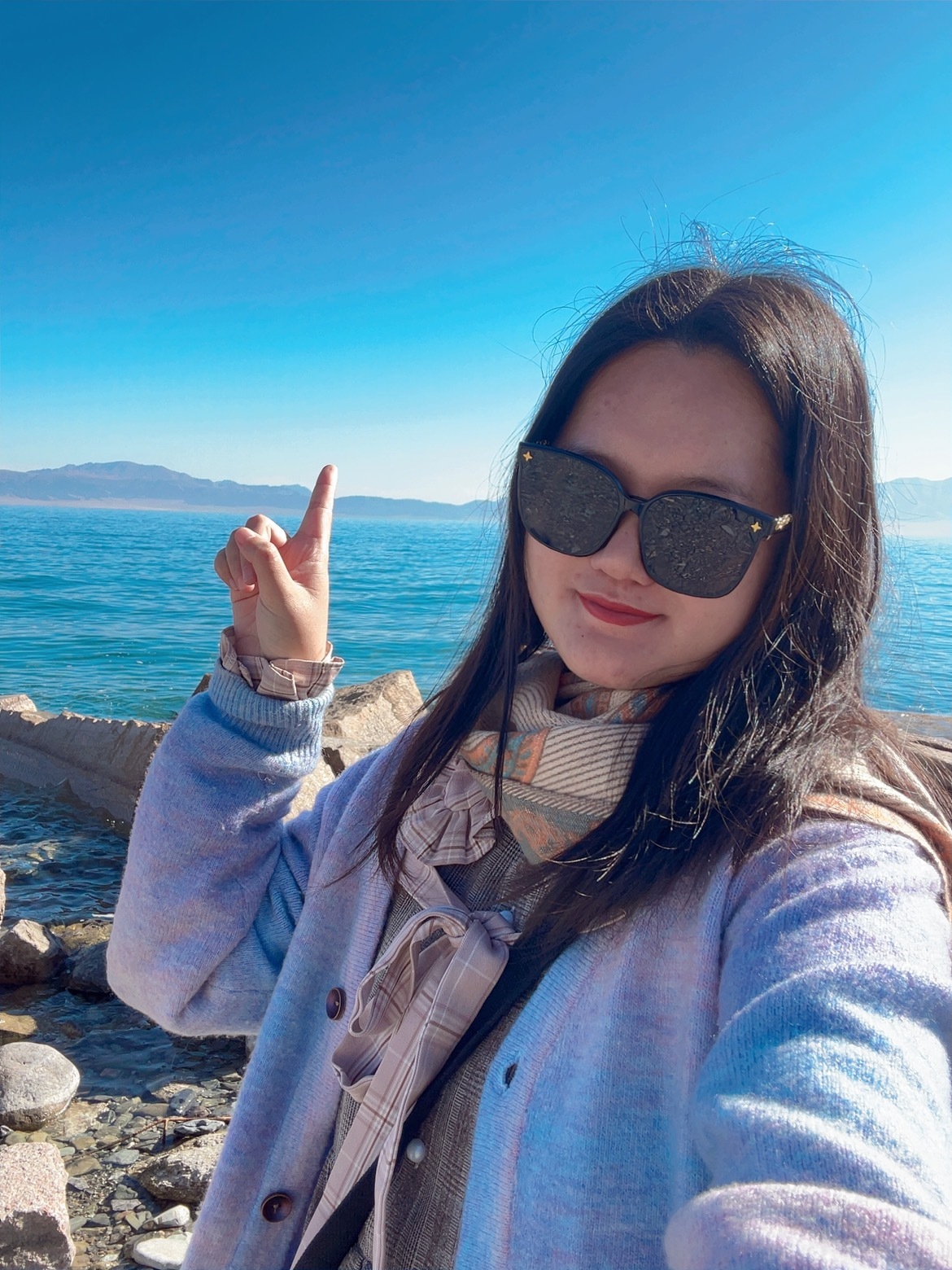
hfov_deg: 46.8
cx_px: 476
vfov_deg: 60.0
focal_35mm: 30
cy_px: 635
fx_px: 1100
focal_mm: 2.69
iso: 25
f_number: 1.9
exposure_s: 1/466
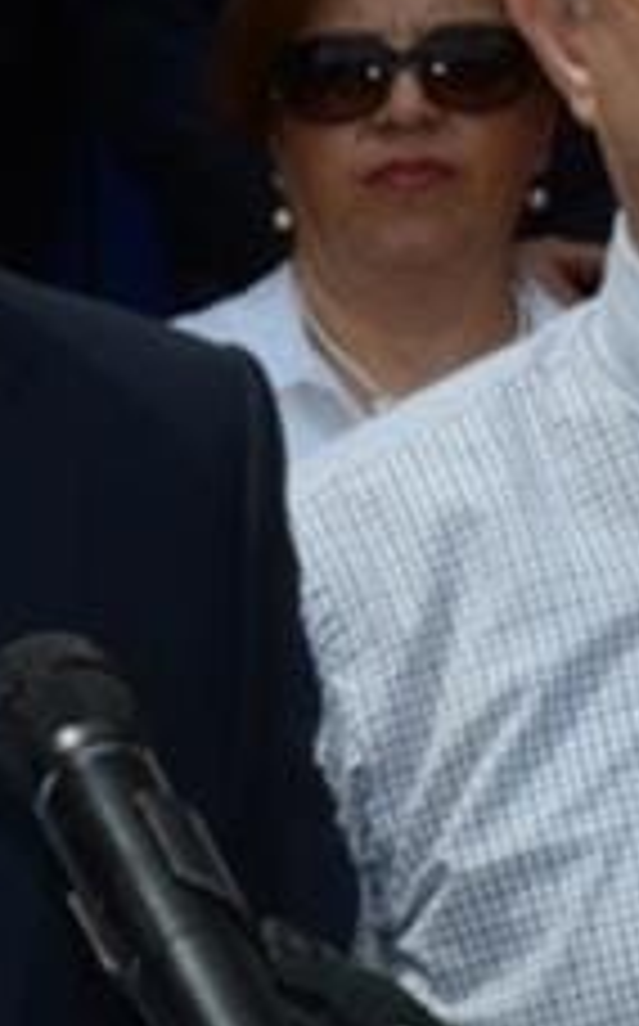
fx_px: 8688
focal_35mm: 311
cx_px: -616
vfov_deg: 6.8
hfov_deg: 4.2
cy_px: 500
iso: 1000
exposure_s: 1/200
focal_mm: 58
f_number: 25
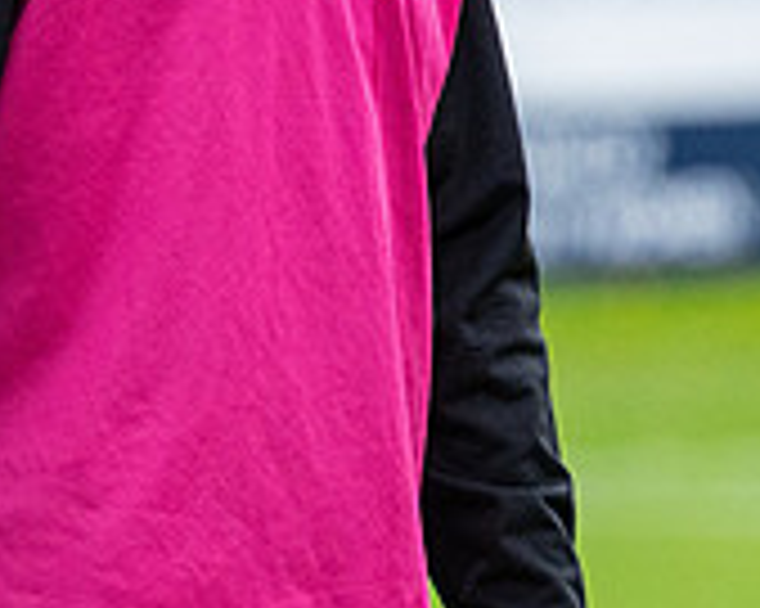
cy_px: 81
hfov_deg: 1.9
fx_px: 23379
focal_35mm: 1040
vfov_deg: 1.5
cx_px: 143
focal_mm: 185
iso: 1000
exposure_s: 1/640
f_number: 2.8
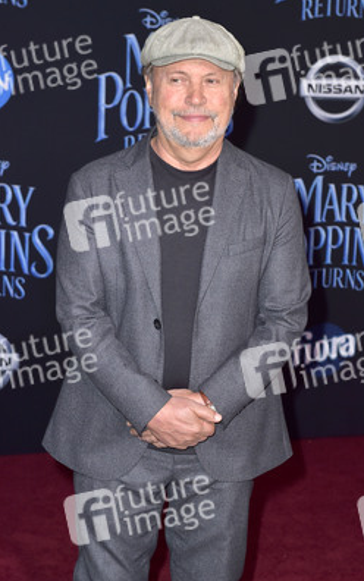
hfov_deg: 18.1
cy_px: 290
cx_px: 183
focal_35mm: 72
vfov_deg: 28.6
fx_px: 1141
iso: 400
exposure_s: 1/250
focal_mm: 70
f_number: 6.3
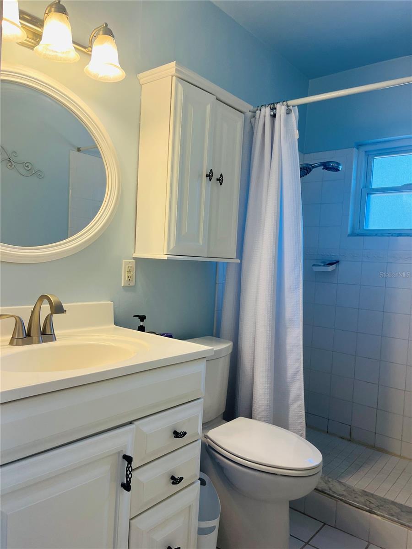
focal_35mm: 26
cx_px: 206
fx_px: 413
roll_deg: -2.5
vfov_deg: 67.3
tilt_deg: -2.8
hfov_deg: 53.1
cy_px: 274
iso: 64
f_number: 1.6
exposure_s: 1/120
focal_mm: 5.1
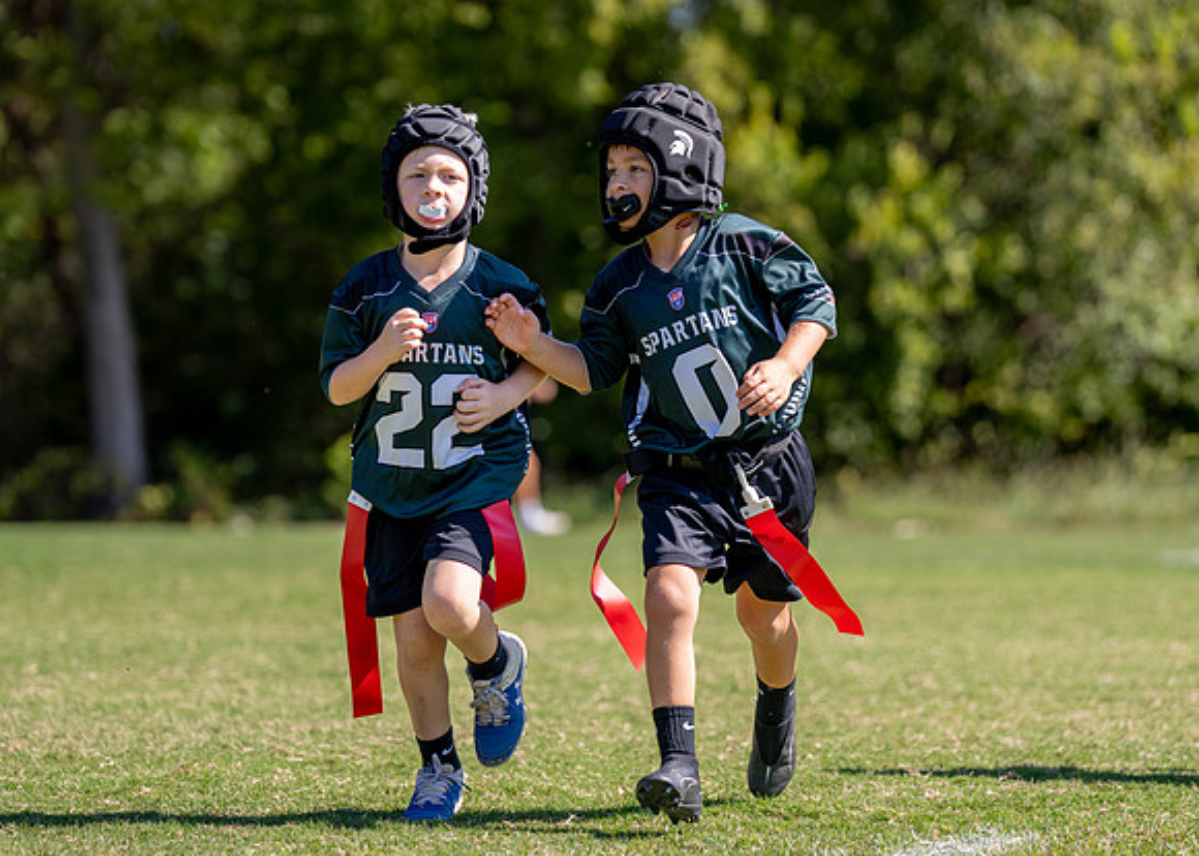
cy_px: 383
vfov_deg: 8.0
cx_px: 545
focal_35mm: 180
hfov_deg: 11.2
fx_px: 6122
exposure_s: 1/2500
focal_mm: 139
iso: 200
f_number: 2.8
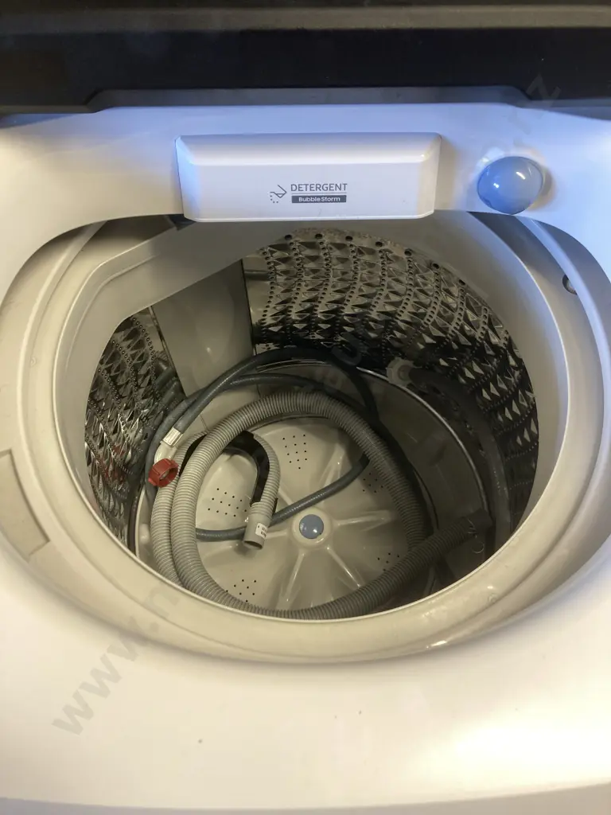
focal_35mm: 28
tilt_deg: -63.9
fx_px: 659
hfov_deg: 49.7
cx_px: 306
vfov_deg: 63.4
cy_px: 408
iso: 80
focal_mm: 3.99
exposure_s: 1/50
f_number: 1.8
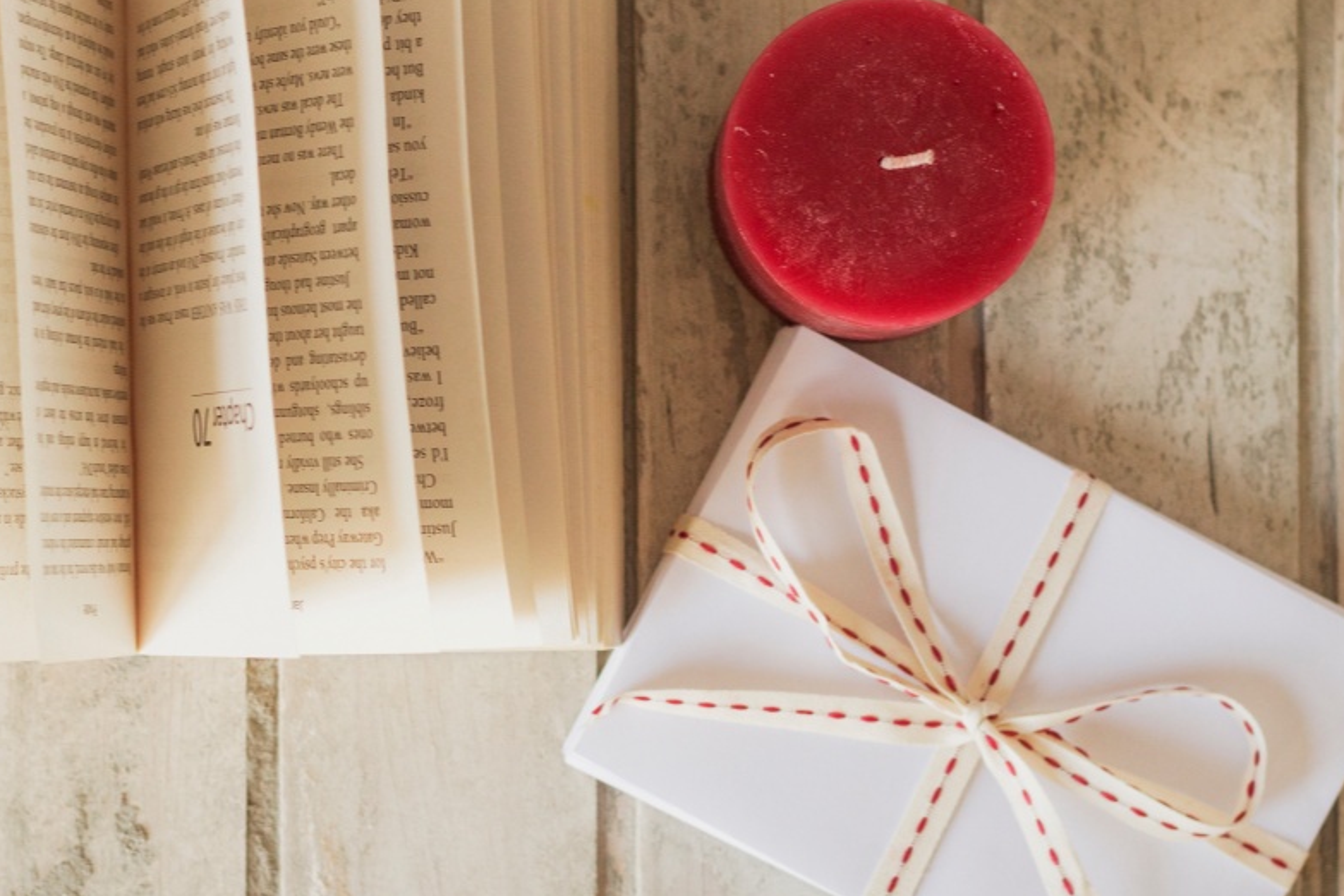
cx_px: 460
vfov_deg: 11.9
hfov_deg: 17.8
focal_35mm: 115
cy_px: 460
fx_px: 4293
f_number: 4
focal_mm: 50
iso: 400
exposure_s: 1/200
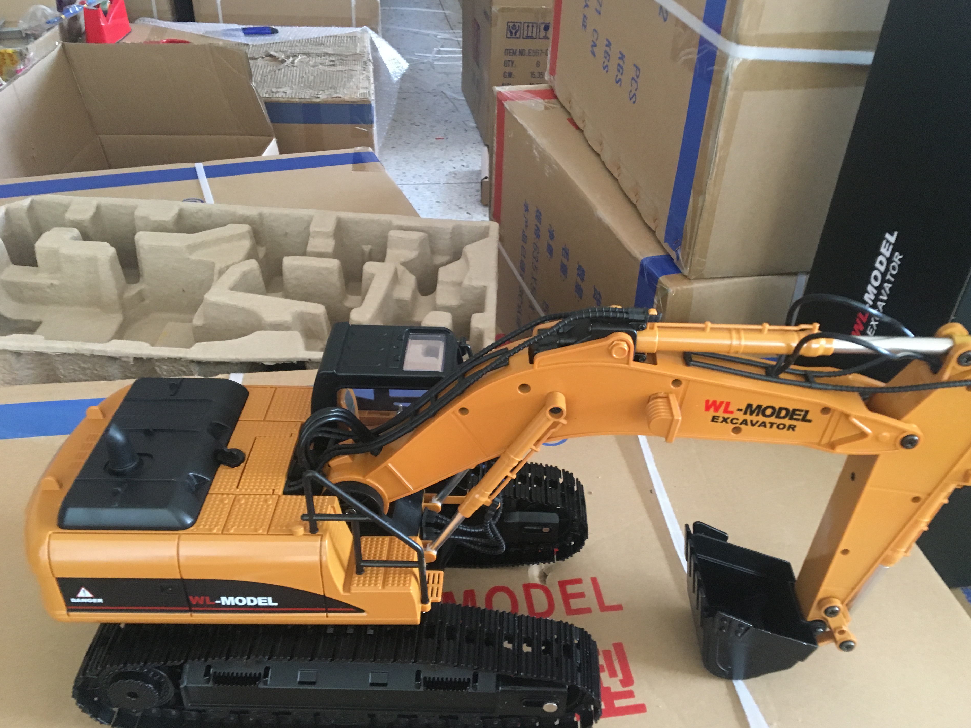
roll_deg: -5.4
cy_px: 383
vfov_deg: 45.4
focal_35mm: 31
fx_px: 870
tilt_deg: -36.2
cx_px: 509
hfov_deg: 58.3
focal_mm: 4.15
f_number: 2.2
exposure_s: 1/33
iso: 250
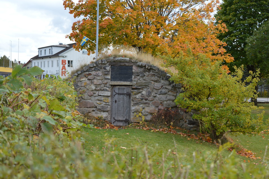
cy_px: 90
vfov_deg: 23.7
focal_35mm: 57
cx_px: 134
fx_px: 425
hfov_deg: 35.1
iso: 100
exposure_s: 1/125
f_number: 5.6
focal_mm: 38
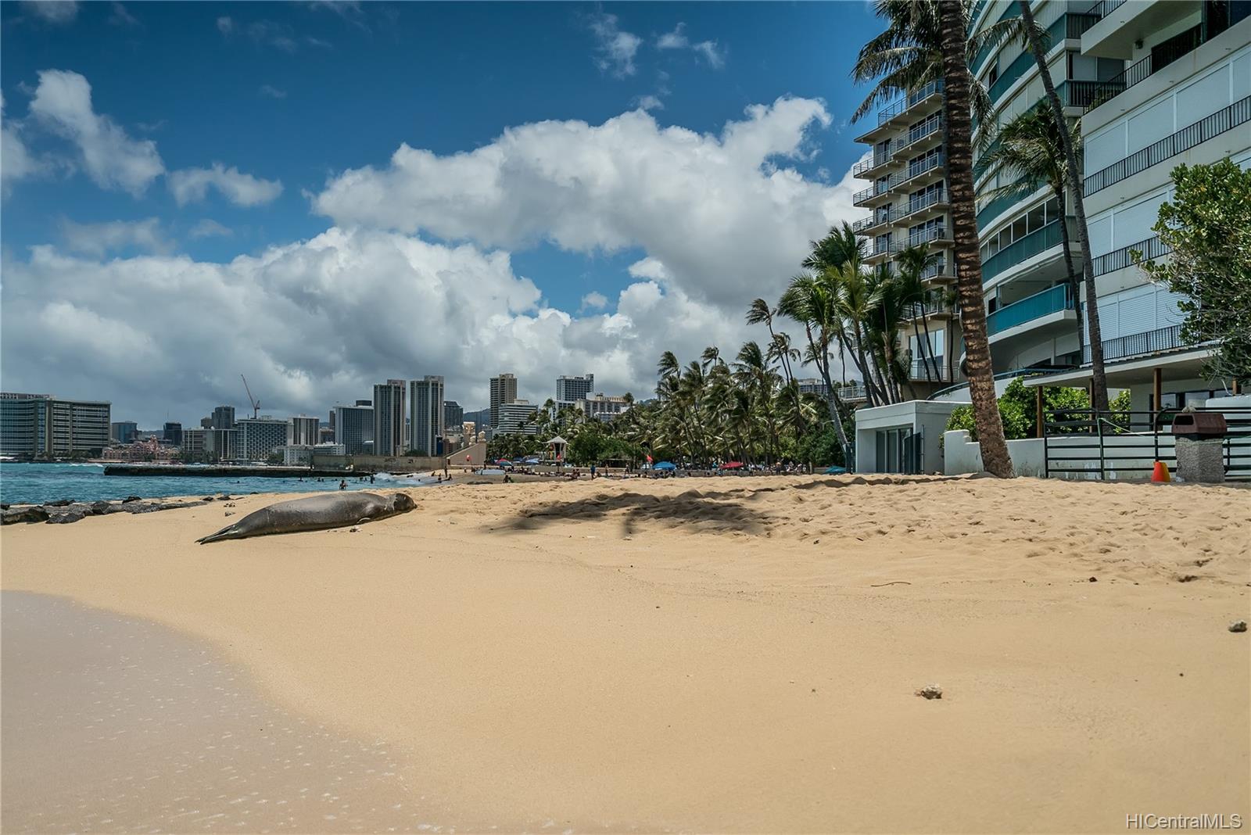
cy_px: 418
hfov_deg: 54.4
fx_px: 1217
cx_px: 626
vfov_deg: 37.9
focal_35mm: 35
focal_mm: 35
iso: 200
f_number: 4
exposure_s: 1/8000
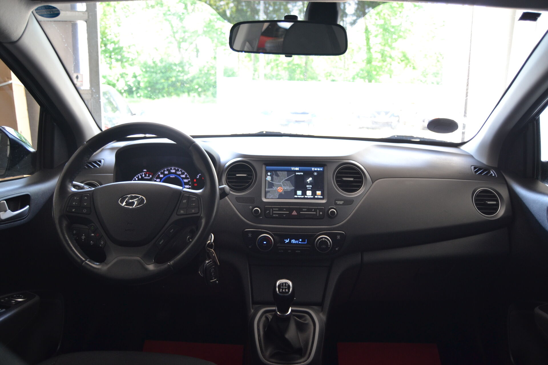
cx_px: 274
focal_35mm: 27
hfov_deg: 67.4
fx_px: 411
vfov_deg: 47.9
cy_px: 182
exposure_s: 1/60
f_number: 3.5
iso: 400
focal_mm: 18
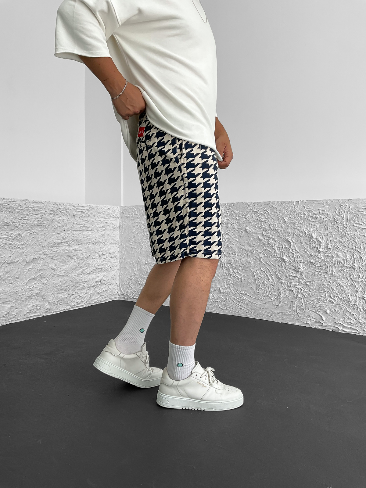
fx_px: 409
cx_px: 183
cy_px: 244
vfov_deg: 61.7
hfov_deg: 48.2
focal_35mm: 29
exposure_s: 1/120
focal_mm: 3
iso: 20
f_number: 1.8
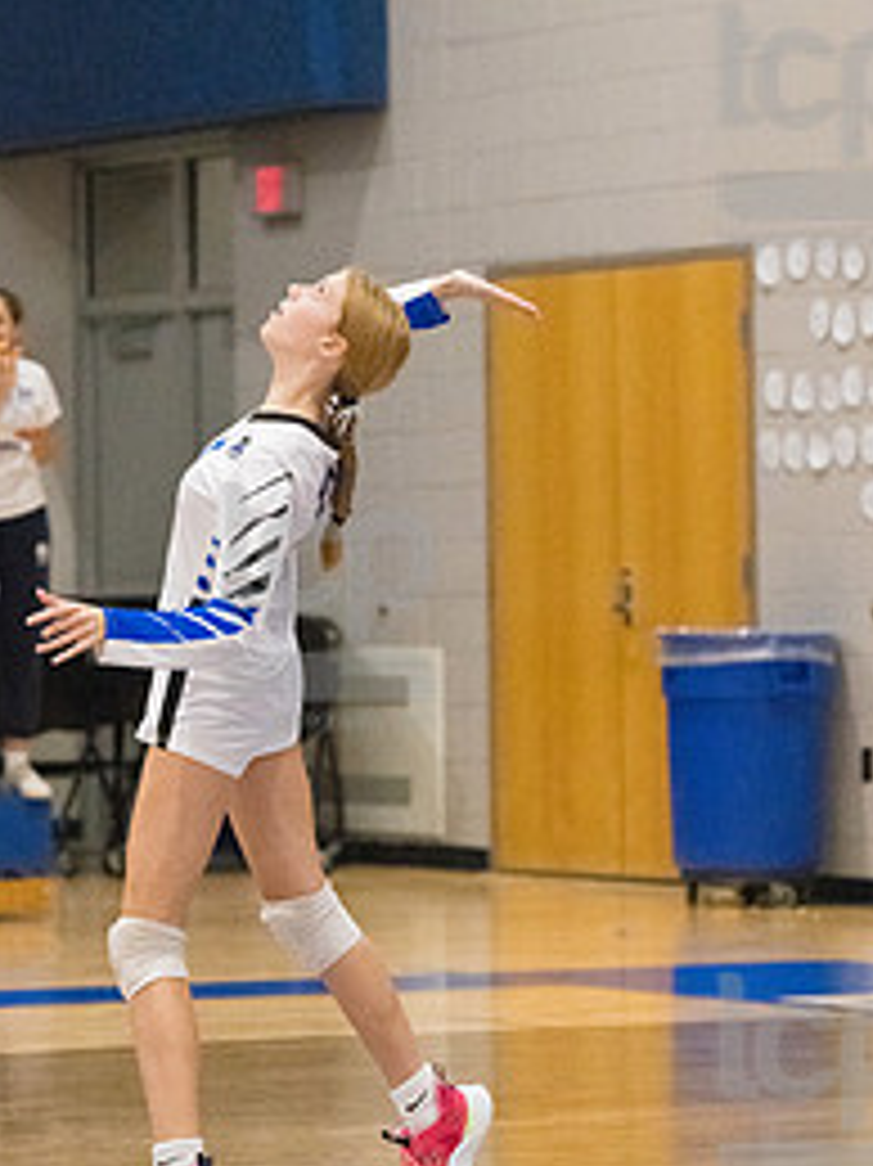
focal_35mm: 217
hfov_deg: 6.8
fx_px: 7303
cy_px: 608
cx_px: 328
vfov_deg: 9.1
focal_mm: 130
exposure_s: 1/1600
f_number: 4.5
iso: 10000
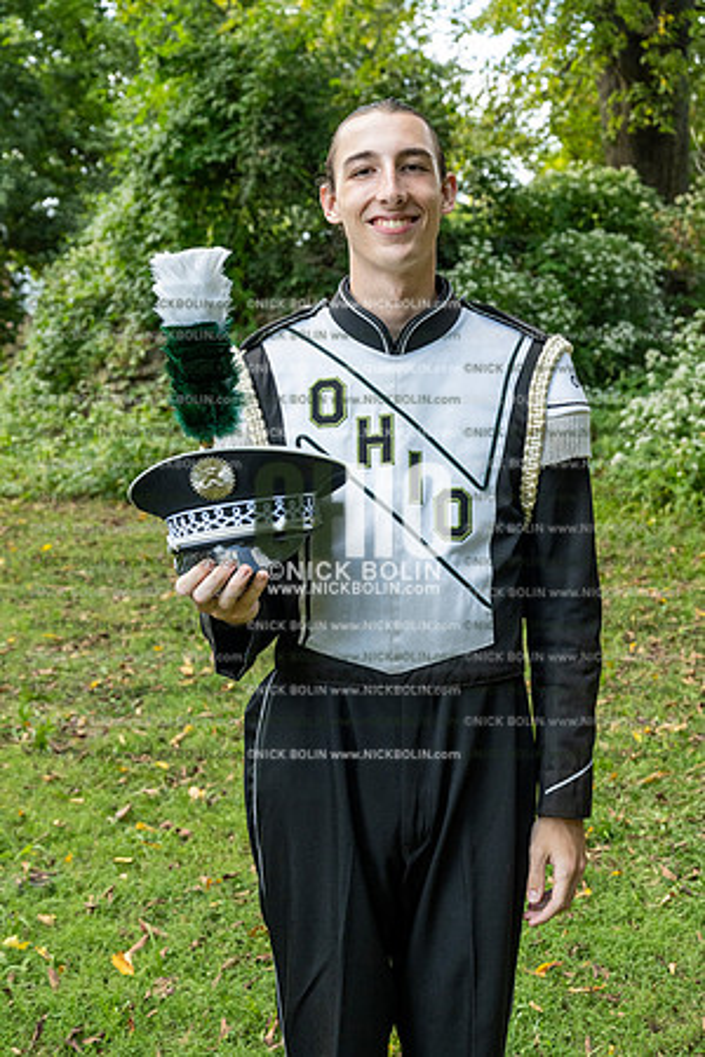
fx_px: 1381
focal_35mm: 47
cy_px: 528
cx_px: 352
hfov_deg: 28.6
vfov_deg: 41.9
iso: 1000
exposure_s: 1/640
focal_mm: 47
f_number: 5.6
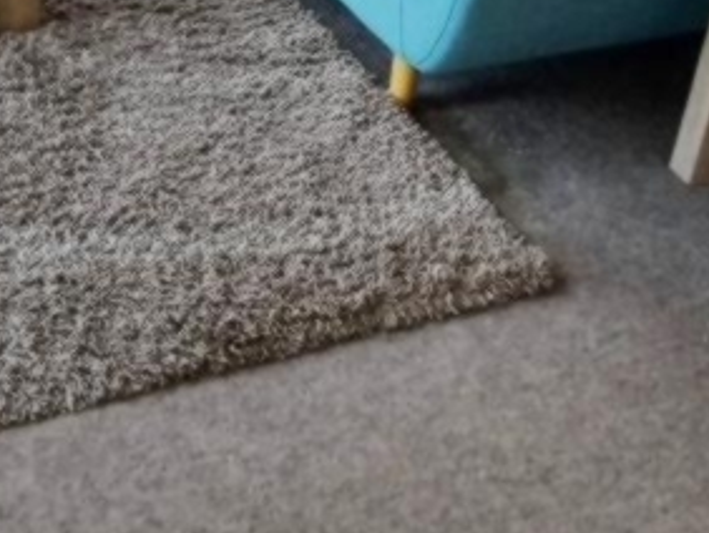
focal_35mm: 58
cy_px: -161
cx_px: 45
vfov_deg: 22.6
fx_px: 1189
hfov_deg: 31.4
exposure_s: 1/50
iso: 80
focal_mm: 1.64
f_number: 2.2
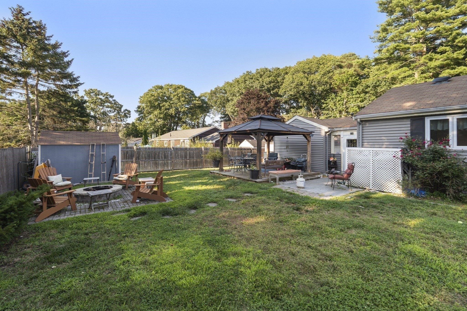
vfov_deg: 73.7
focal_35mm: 16
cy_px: 156
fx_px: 208
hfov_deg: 96.7
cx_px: 234
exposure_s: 1/8
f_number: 8
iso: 100
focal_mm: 16
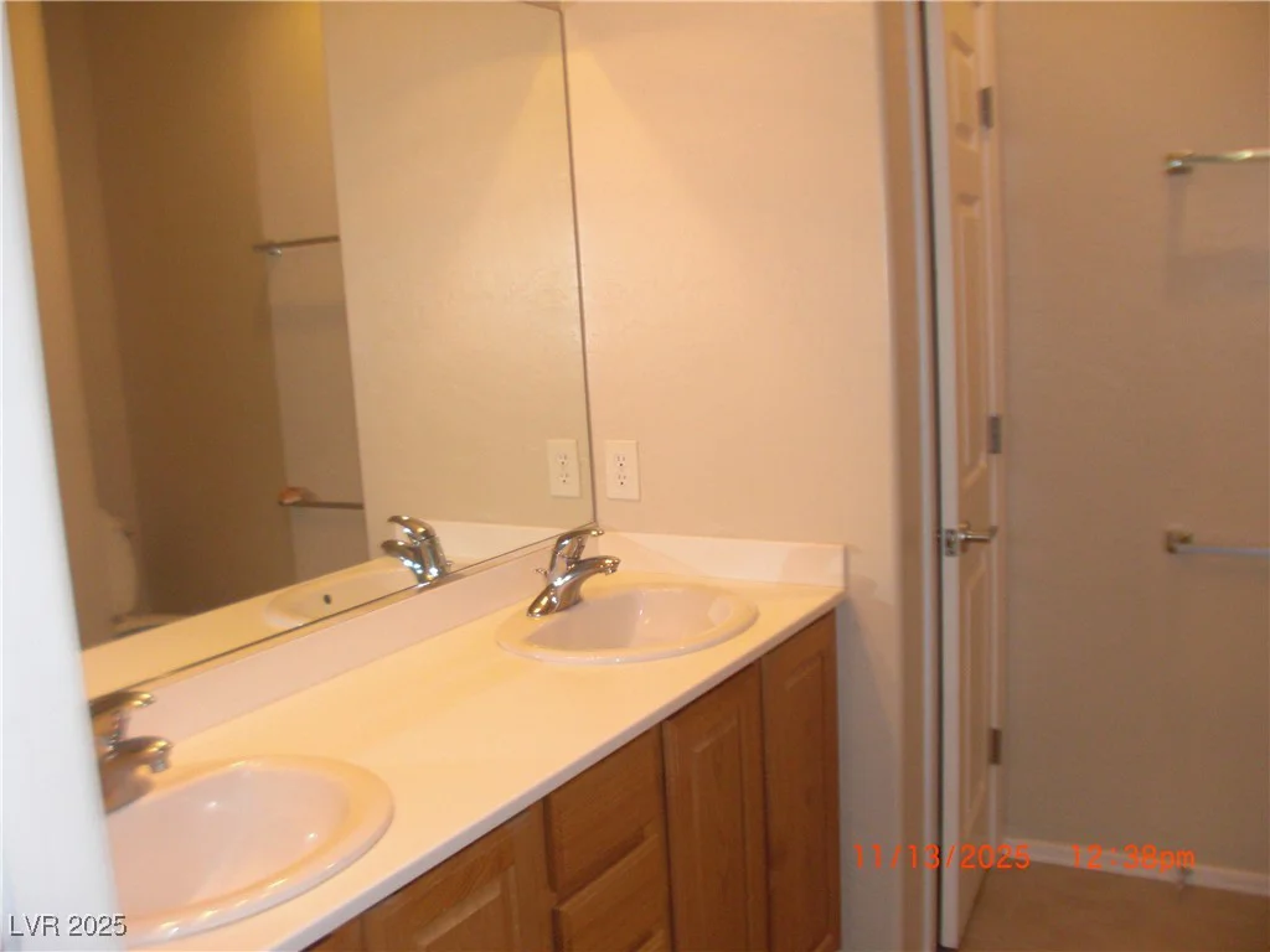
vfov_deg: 39.7
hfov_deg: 51.4
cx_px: 635
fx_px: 1321
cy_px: 476
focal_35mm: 36
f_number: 2.8
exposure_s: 1/60
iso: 200
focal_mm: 6.3
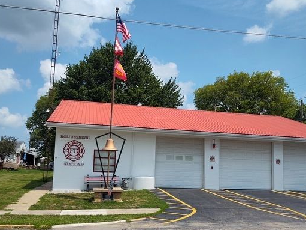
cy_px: 143
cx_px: 165
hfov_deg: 51.3
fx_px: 318
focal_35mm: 36
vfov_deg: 39.4
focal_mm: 5.56
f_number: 1.8
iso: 100
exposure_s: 1/2214
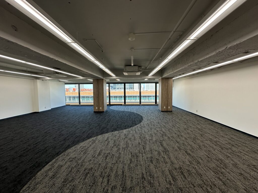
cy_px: 96
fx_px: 104
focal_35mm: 14
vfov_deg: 85.7
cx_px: 129
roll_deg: +0.7
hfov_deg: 102.1
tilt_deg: -3.3
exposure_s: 1/185
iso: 40
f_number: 2.2
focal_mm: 2.22
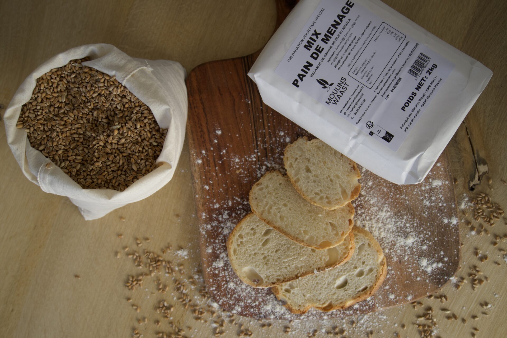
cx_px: 254
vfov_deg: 38.4
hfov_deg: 55.1
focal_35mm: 34
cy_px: 169
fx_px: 486
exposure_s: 1/160
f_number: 4.5
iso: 160
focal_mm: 23
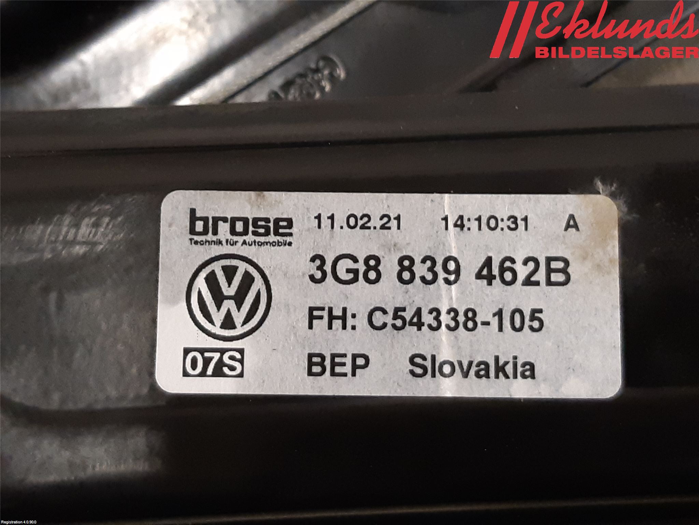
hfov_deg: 67.3
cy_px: 262
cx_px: 350
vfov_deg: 53.1
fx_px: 525
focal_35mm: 26
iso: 320
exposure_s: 1/50
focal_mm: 3.93
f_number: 1.7
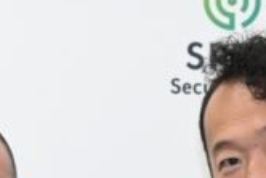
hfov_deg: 8.8
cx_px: -14
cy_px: 403
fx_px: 1708
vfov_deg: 5.8
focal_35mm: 231
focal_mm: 50
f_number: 4.5
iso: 2500
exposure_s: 1/200
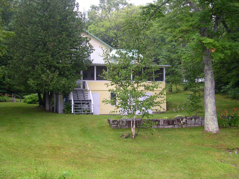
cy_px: 90
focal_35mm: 38
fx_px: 262
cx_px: 120
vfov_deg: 37.7
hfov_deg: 49.0
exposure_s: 1/92.2
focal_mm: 8
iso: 100
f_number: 2.8
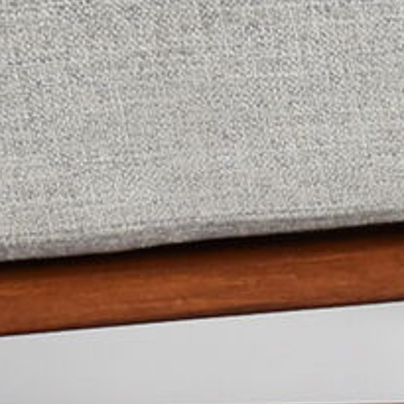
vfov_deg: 4.4
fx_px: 5268
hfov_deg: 4.4
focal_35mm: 399
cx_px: -34
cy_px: -168
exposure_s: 1/125
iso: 800
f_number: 5
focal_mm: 32
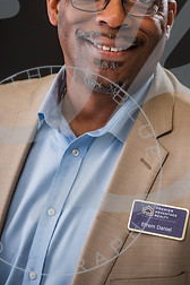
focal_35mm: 125
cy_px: 85
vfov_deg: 16.3
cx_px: 107
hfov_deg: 11.0
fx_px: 990
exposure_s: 1/160
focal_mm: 70
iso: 100
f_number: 2.8
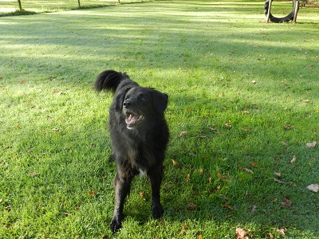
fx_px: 295
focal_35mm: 32
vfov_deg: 44.2
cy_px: 120
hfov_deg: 56.8
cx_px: 160
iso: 160
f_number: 3.7
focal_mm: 5.6
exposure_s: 1/100
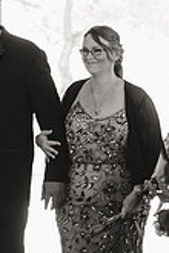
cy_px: 97
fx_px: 2014
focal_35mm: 286
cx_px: 35
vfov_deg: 7.2
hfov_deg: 4.8
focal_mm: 70
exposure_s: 1/125
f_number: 2.8
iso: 2500
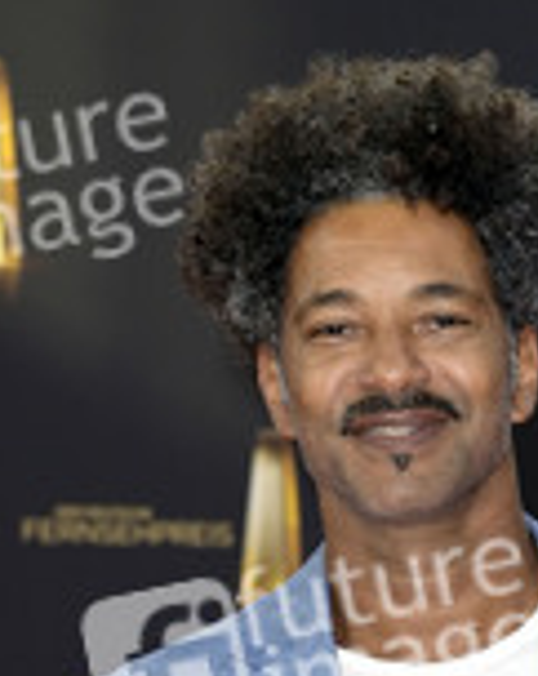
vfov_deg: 7.8
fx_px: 4931
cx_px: 440
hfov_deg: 6.2
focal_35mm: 247
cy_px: 867
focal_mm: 100
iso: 800
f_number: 6.3
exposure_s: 1/250
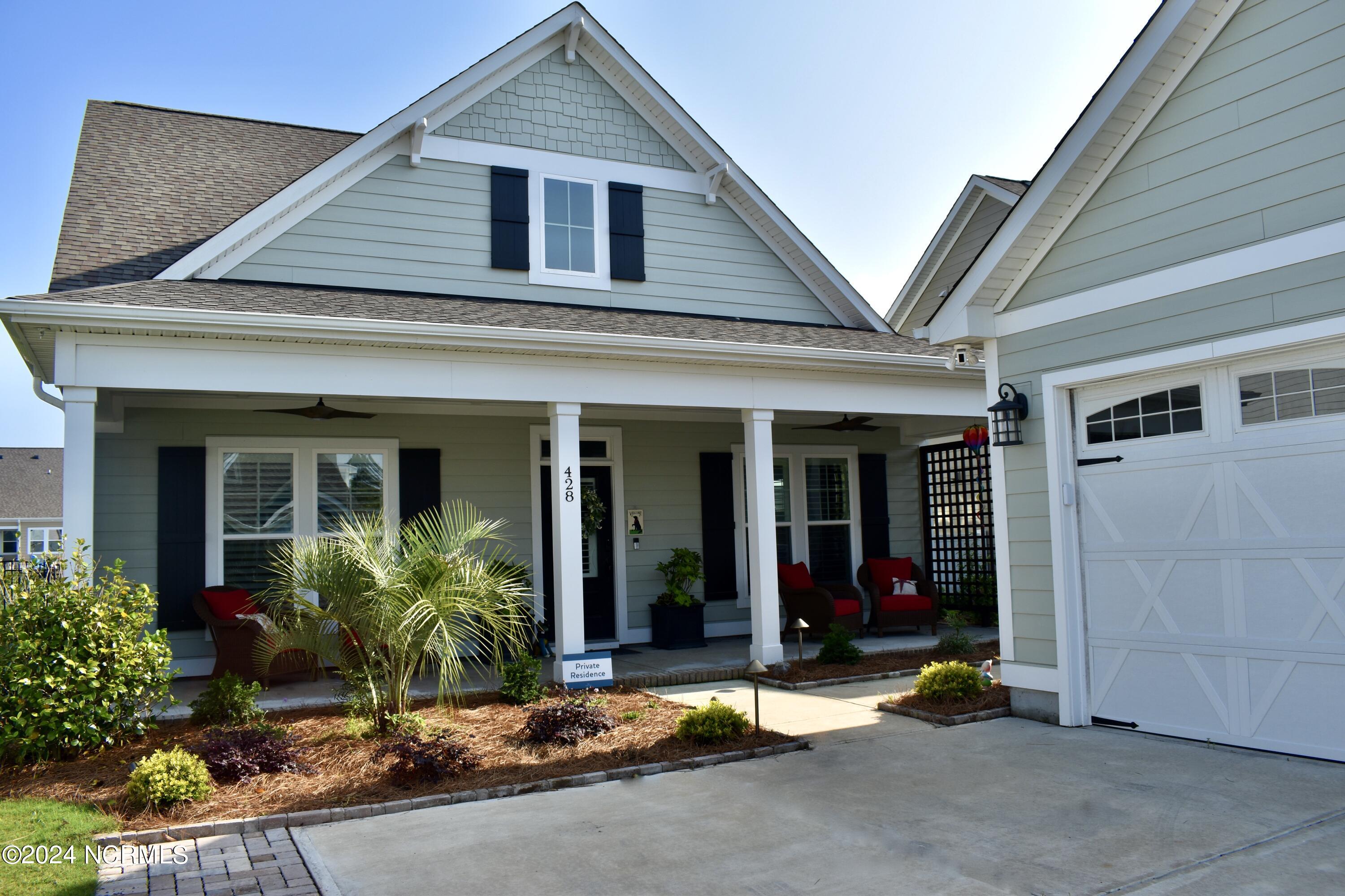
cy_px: 448
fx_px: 1009
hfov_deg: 67.4
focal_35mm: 27
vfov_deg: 47.9
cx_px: 672
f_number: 8
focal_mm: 18
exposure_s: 1/250
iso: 110
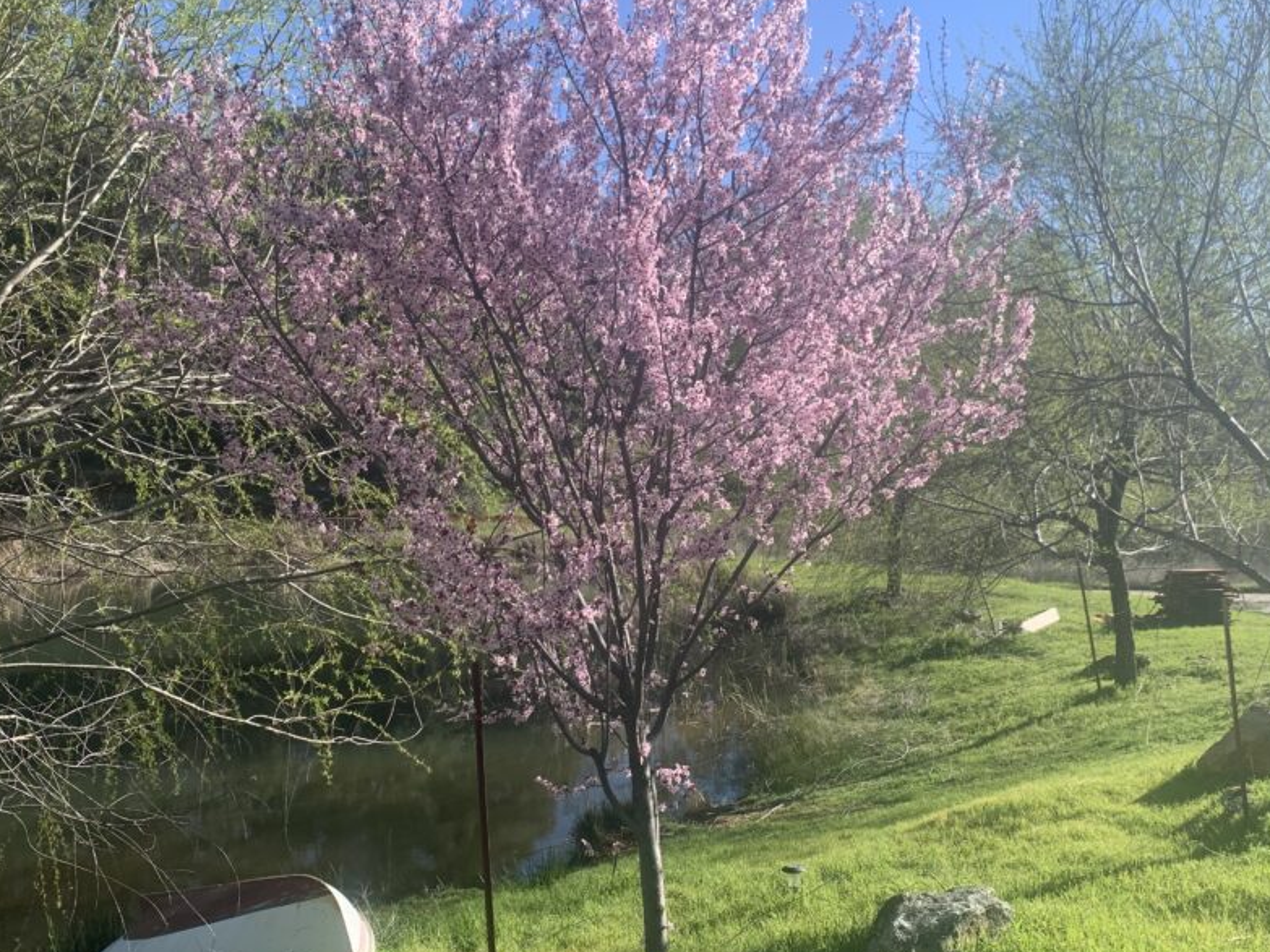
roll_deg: +1.7
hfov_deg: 54.0
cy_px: 482
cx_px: 644
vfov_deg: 41.8
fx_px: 1247
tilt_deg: -0.4
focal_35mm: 34
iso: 25
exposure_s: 1/1100
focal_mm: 4.25
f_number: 1.8
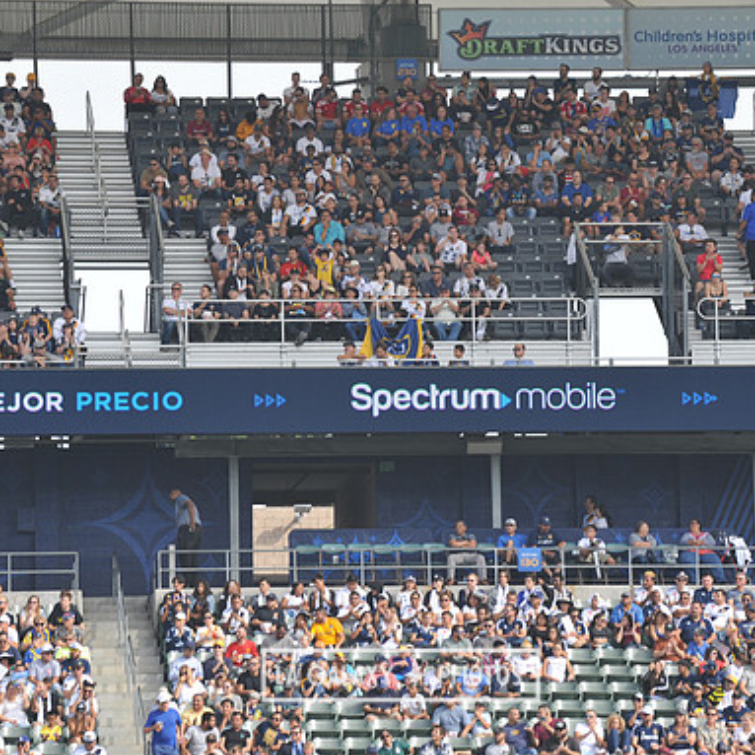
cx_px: 400
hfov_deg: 6.8
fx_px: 6342
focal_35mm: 257
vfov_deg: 6.8
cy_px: 378
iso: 200
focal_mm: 200
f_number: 8
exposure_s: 1/250
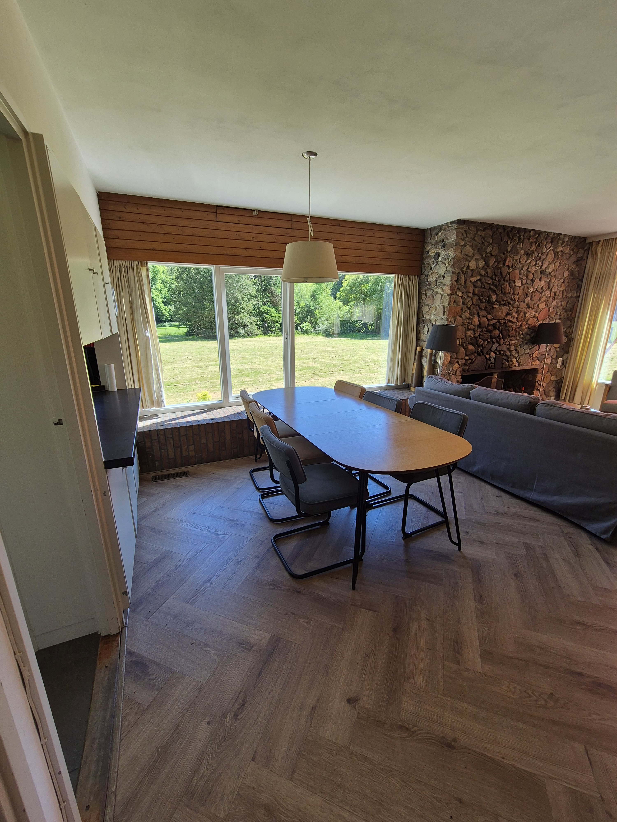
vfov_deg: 106.2
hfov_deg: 89.9
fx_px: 309
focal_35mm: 13
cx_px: 308
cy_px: 411
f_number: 2.2
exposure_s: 1/164
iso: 50
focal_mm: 2.2
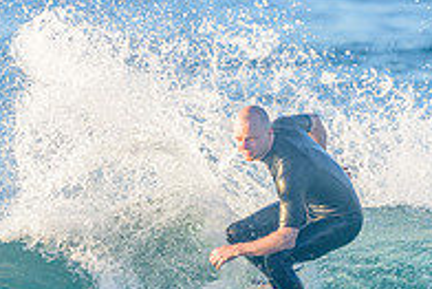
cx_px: 209
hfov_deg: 1.4
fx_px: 17737
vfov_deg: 0.9
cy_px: 336
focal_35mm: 1477
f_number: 5.6
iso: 450
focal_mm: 500
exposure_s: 1/1000
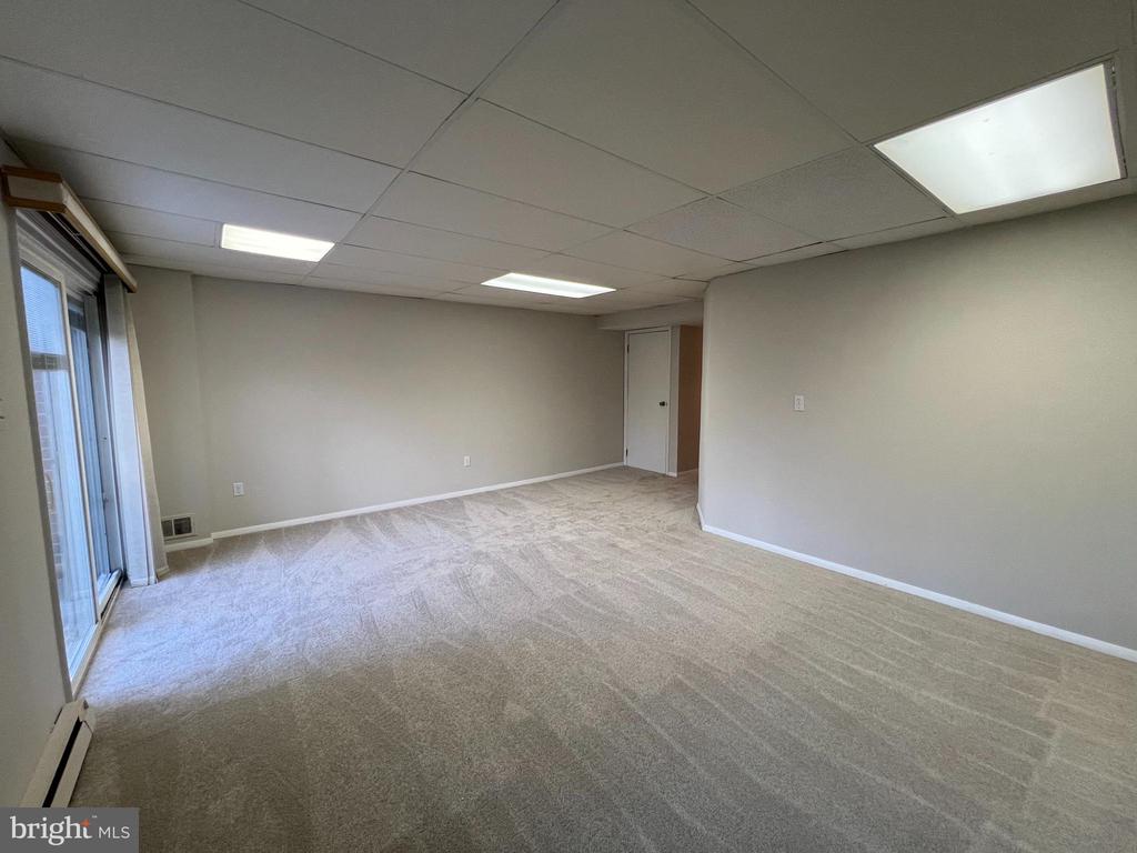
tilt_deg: -5.7
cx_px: 568
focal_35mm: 13
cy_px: 426
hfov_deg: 106.2
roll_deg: +0.3
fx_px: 427
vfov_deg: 89.9
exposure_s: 1/120
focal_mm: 1.57
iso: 160
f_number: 1.8
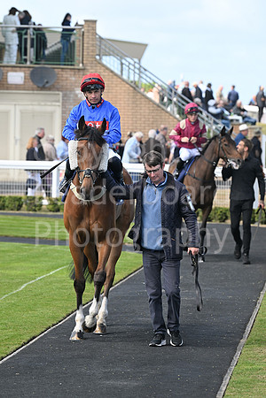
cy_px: 199
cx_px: 133
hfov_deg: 6.9
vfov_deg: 10.3
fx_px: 2216
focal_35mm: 200
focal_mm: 200
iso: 400
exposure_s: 1/640
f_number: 6.3
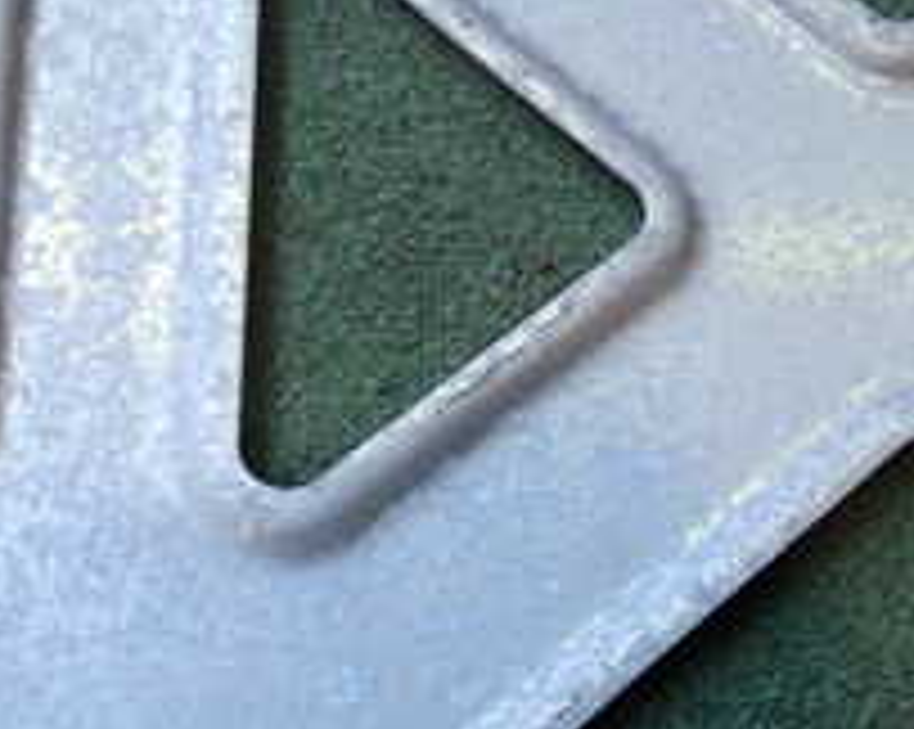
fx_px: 2811
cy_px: 310
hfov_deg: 18.0
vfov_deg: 14.8
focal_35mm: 104
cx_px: 900
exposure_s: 1/80
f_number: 2.5
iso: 200
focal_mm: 6.37
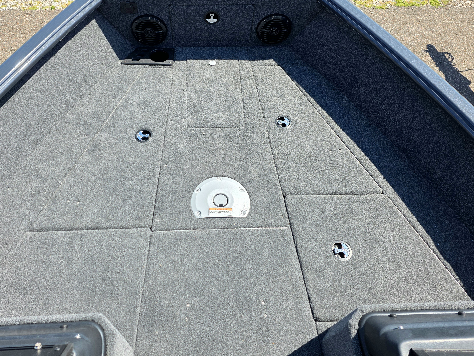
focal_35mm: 28
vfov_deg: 49.6
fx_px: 383
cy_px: 158
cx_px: 212
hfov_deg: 63.3
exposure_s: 1/2500
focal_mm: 6.3
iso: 80
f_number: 1.7
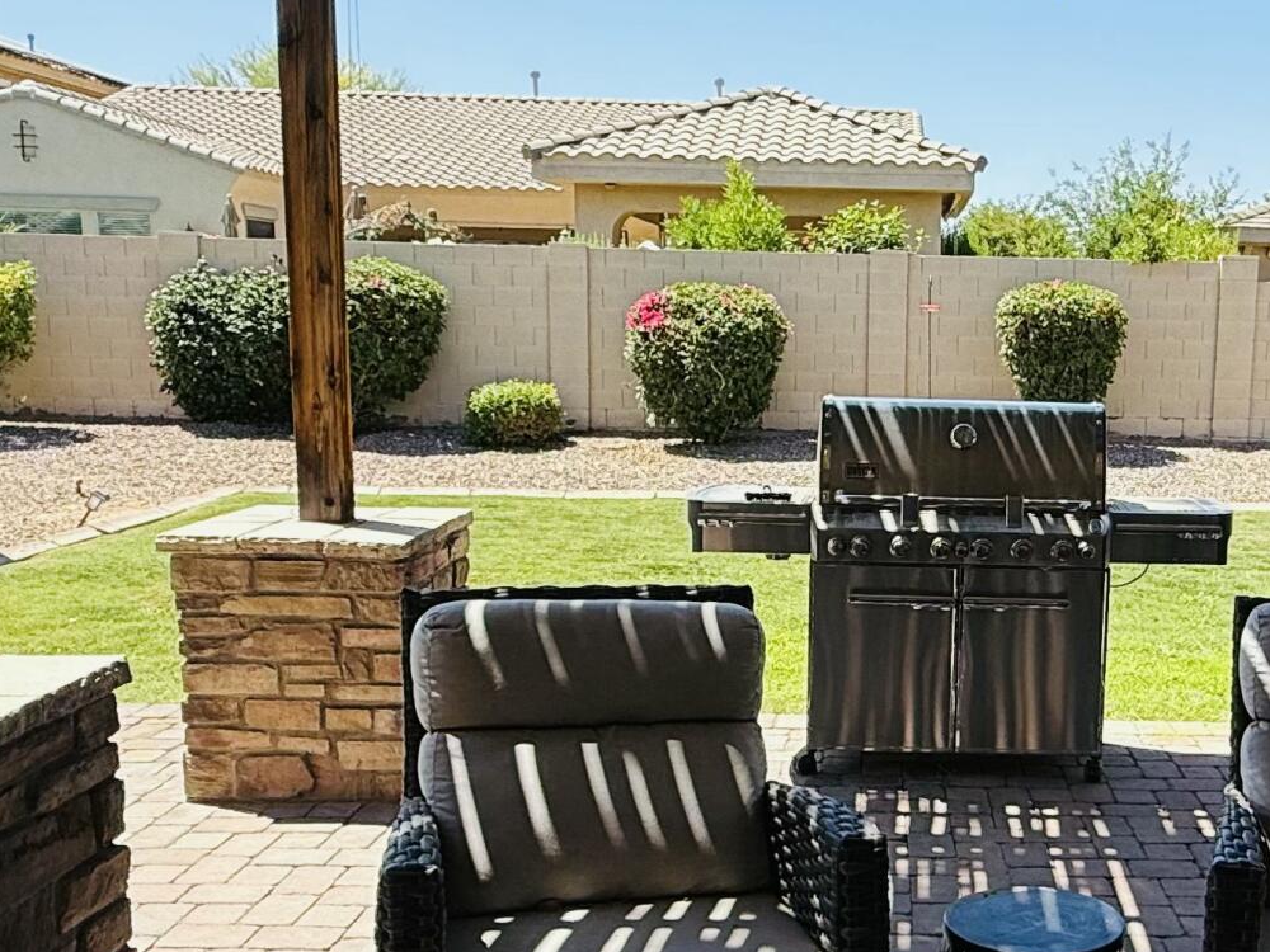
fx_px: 1541
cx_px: 965
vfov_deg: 34.3
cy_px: 565
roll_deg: -1.2
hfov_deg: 43.3
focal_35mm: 42
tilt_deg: -9.2
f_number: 2.2
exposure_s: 1/1017
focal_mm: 2.22
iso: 50
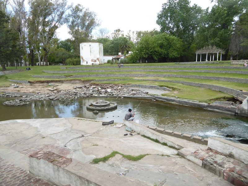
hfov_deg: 69.4
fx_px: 179
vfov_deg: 54.9
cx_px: 124
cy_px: 93
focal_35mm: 25
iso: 80
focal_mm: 4.3
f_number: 3.3
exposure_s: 1/250
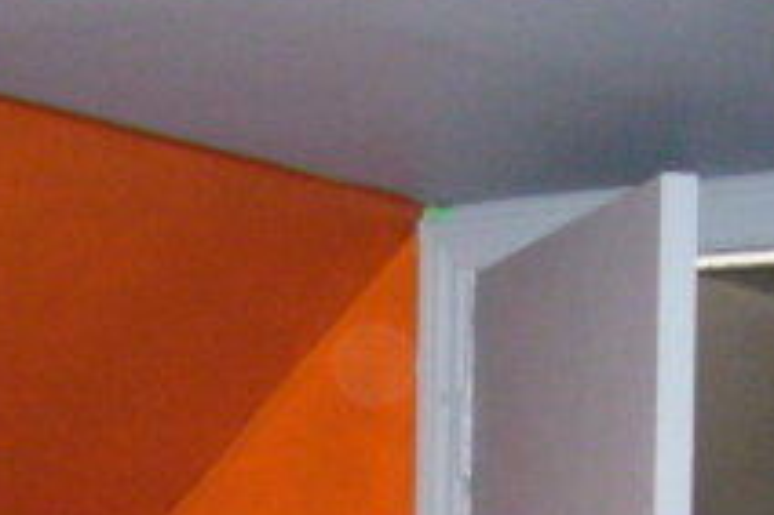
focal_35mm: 110
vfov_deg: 12.0
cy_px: 734
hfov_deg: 18.6
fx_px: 2363
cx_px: 365
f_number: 2.8
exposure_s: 1/60
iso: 400
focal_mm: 5.8
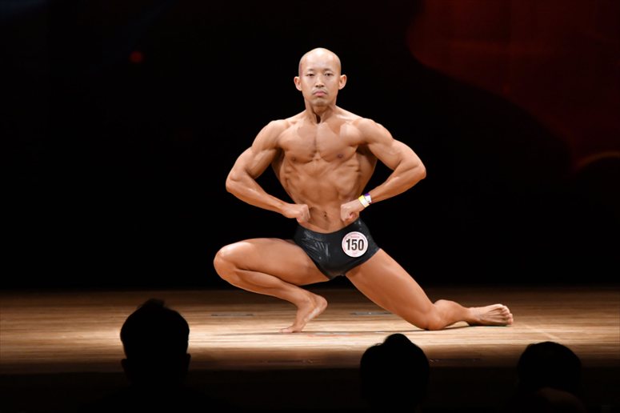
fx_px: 4906
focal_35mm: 285
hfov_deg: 7.2
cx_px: 310
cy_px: 206
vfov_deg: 4.8
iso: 3200
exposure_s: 1/400
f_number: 5.6
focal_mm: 190
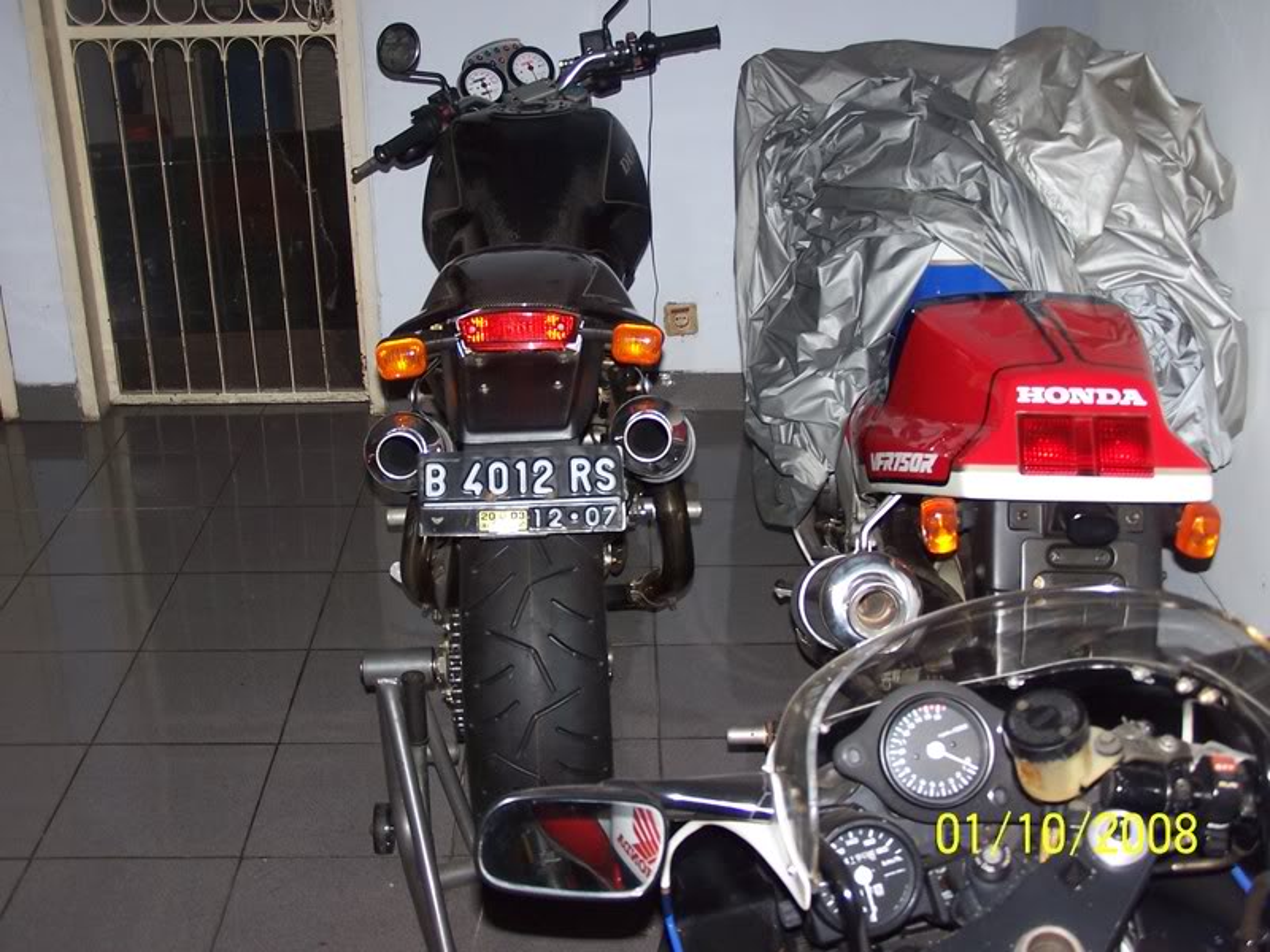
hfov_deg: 37.5
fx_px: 1871
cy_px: 476
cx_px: 635
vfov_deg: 28.6
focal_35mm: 51
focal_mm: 8.5
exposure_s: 1/60
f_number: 3.2
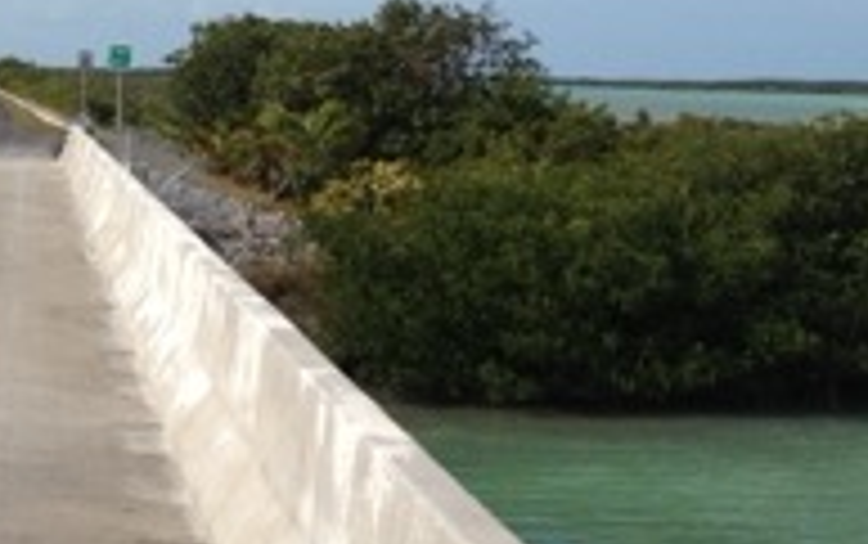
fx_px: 2368
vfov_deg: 12.6
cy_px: -189
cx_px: -40
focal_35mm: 100
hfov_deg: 20.0
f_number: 2.4
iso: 64
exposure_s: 1/3690
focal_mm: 4.28
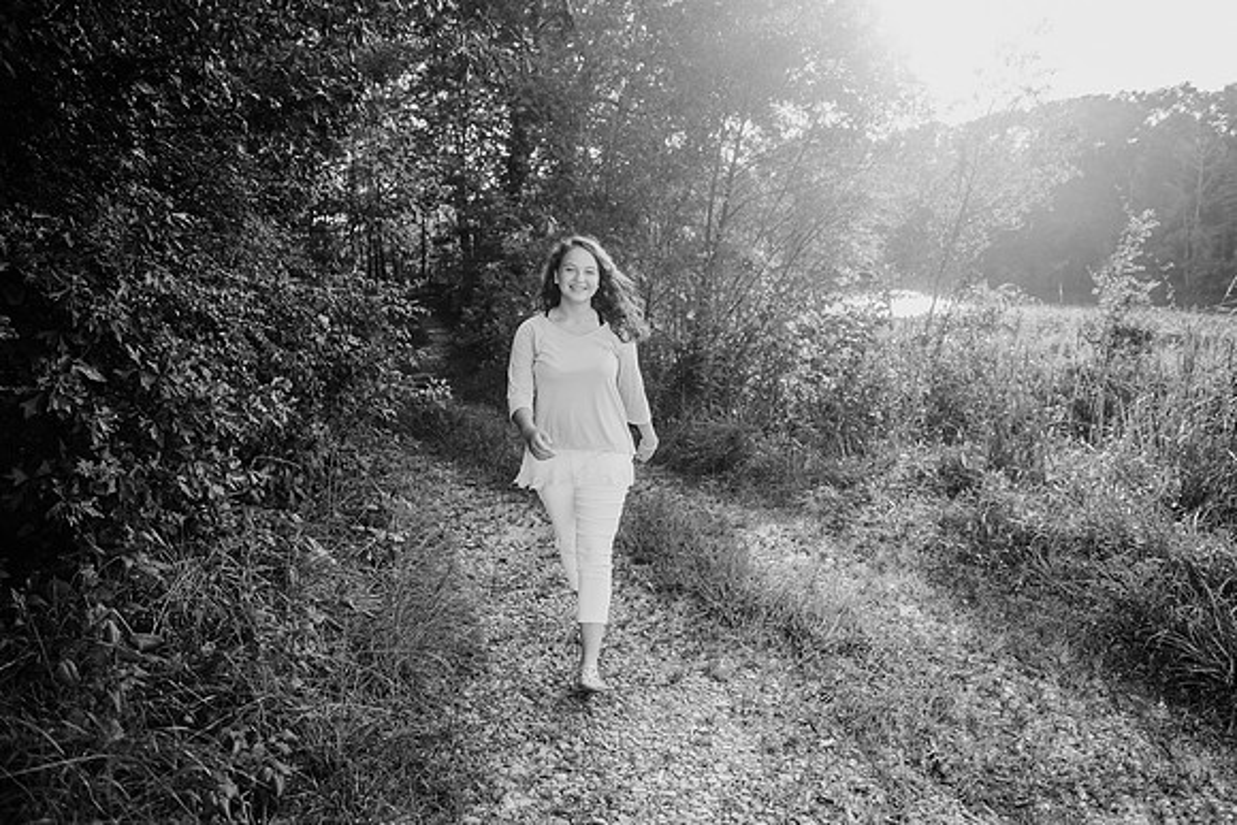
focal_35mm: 24
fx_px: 825
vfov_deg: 53.2
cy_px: 412
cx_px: 618
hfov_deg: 73.7
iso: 250
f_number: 2.8
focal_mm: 24
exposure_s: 1/800
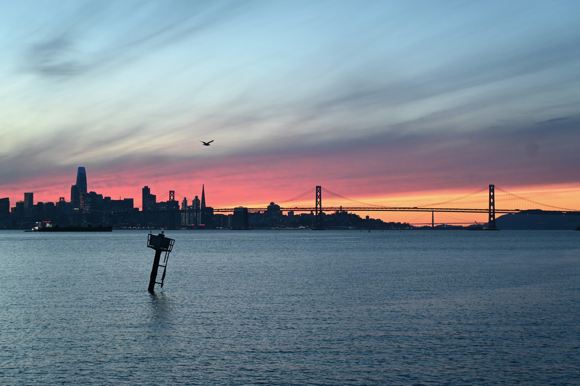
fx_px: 1039
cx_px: 290
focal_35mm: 64
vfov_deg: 21.1
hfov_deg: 31.2
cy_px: 193
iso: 1600
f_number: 4.5
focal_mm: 43
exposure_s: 1/125
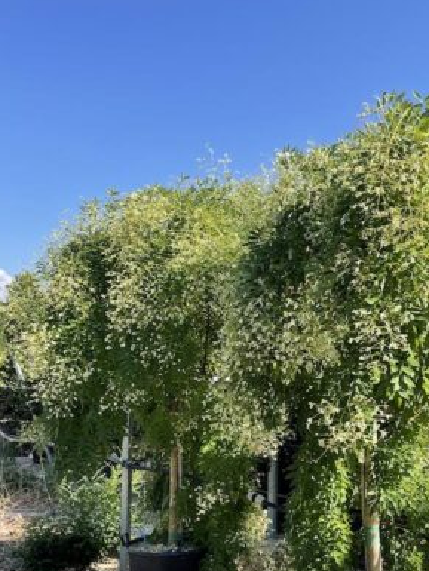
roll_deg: -0.3
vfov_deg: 50.7
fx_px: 595
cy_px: 366
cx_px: 284
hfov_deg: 39.2
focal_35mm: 36
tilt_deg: +0.0
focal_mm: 4.2
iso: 32
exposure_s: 1/1335
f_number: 1.6
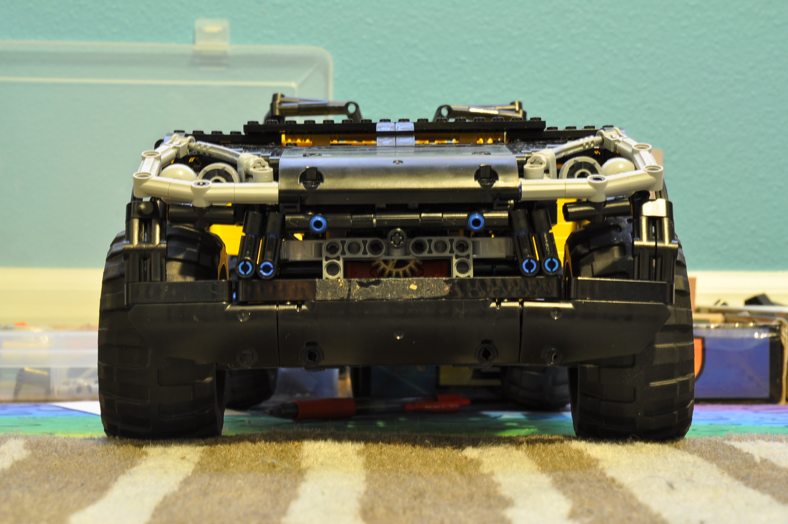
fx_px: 1836
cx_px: 394
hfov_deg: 24.2
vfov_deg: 16.2
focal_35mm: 84
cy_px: 262
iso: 200
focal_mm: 56
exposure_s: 10
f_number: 14
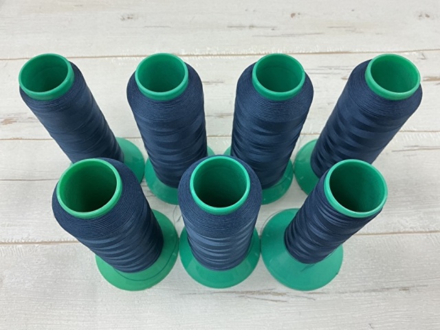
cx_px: 220
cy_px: 165
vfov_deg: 48.2
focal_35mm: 29
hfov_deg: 61.7
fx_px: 369
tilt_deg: -64.0
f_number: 1.8
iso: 50
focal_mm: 3
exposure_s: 1/60
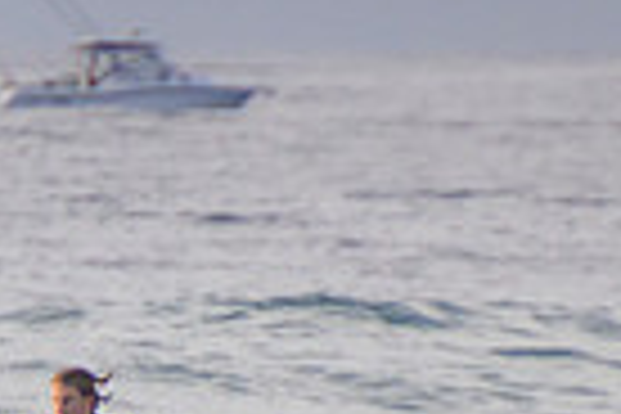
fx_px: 39775
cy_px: 882
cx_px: -261
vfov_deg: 0.6
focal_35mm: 2306
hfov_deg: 0.9
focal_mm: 400
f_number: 5.6
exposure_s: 1/2000
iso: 360
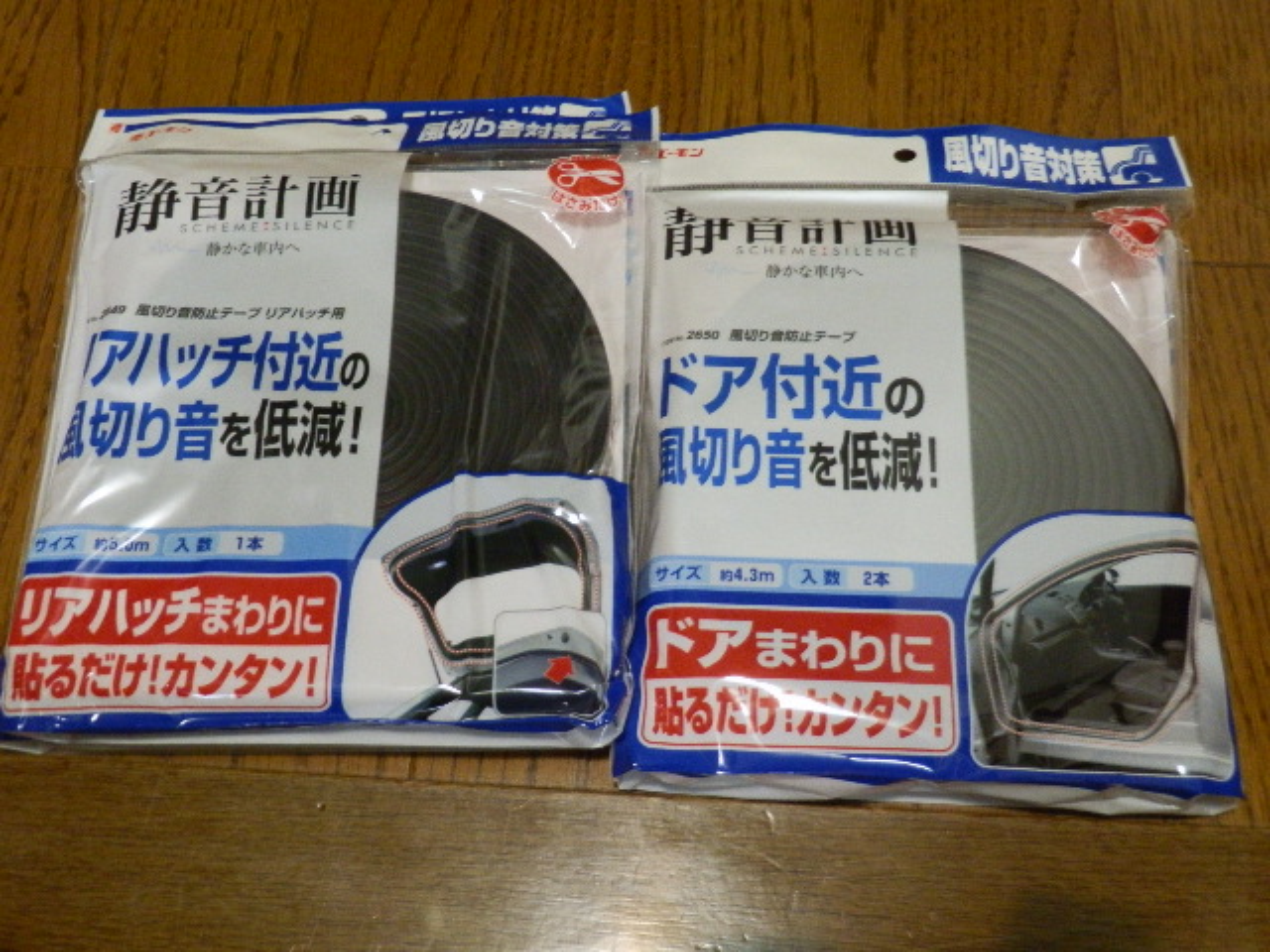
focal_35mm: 37
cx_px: 635
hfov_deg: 50.1
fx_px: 1357
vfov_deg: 38.7
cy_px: 476
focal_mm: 6.67
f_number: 3.5
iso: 320
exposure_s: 1/8
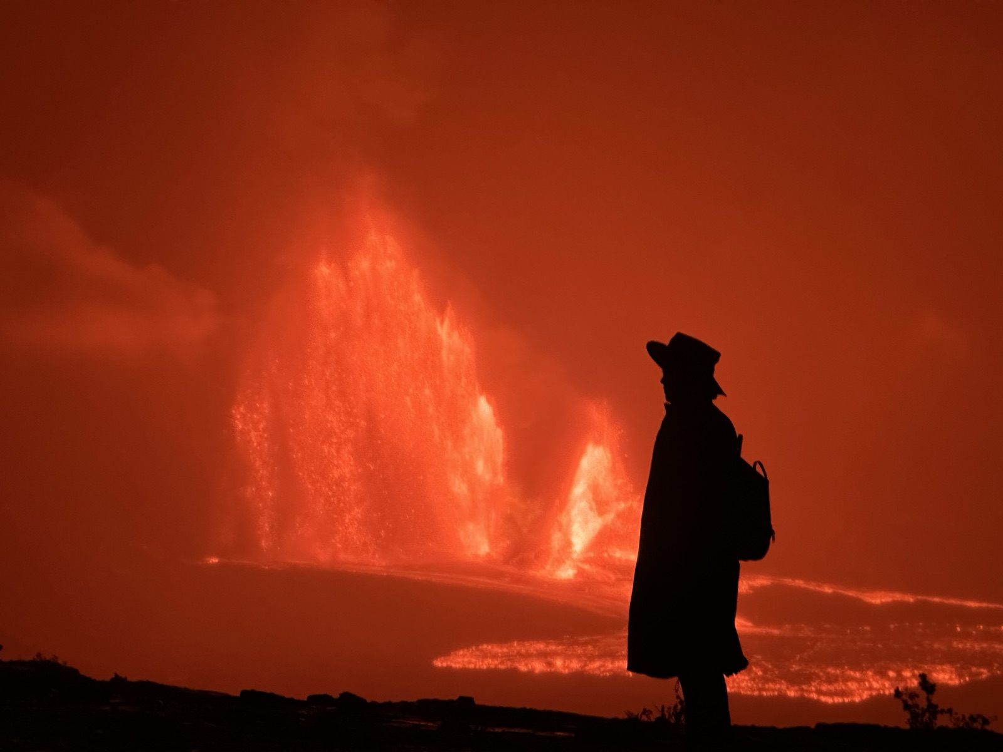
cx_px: 502
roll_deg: -1.3
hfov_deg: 25.3
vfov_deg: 19.1
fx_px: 2231
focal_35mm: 77
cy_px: 376
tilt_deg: +3.3
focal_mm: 9
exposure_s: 1/41
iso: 640
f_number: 2.8
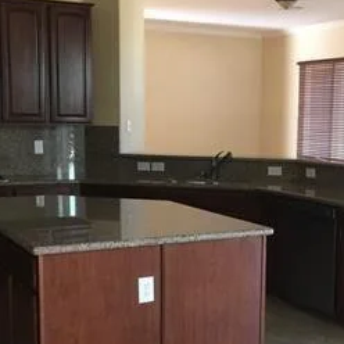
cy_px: 225
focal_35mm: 62
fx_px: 697
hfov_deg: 27.6
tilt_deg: -8.6
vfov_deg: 27.6
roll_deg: -0.6
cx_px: 223
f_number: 2.2
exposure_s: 1/17
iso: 125
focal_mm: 4.15
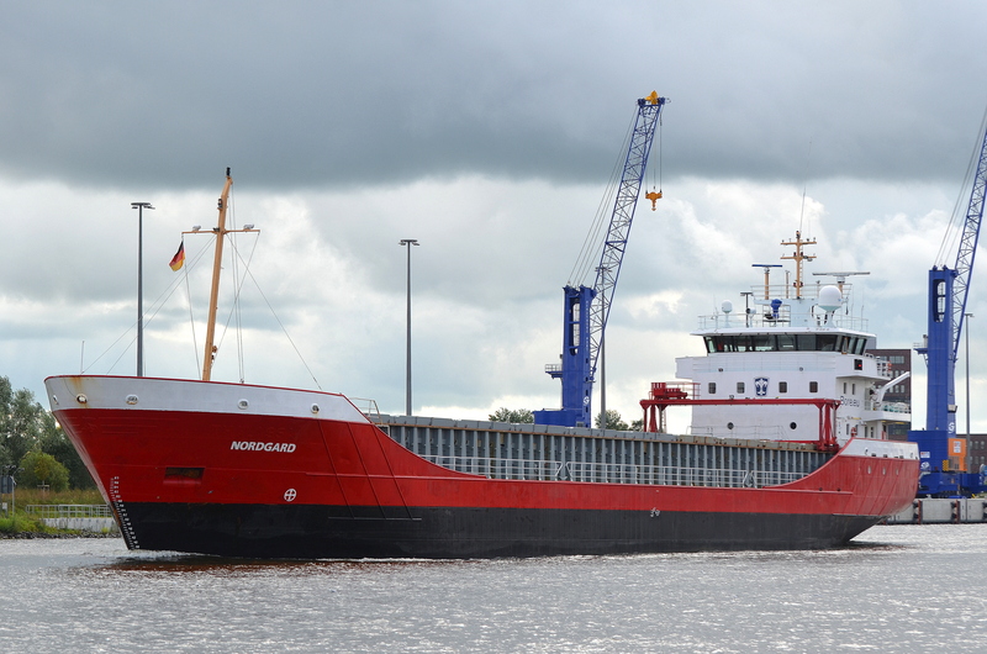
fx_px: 3078
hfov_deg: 18.2
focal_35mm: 112
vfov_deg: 12.1
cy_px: 327
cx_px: 494
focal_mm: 75
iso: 200
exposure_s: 1/800
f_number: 7.1
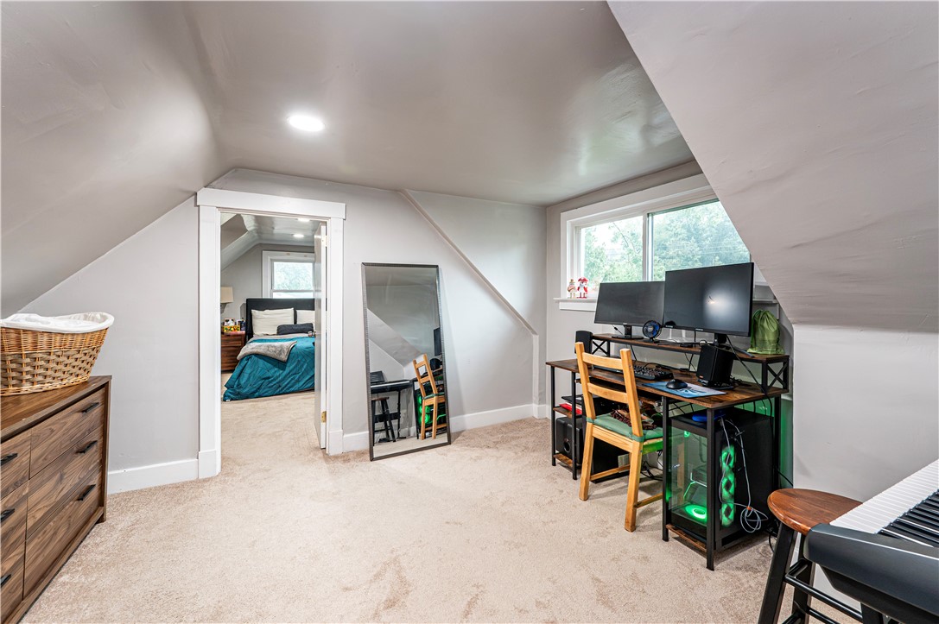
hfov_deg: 104.3
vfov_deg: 81.1
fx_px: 365
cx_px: 470
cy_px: 312
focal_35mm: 14
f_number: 8
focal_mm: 14
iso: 2000
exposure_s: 1/30
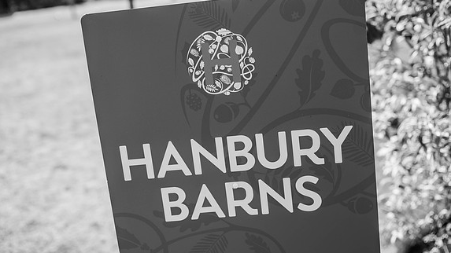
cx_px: 224
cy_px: 108
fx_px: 634
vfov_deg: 22.6
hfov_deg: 39.2
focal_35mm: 53
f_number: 2.5
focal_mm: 50
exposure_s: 1/1250
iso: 100
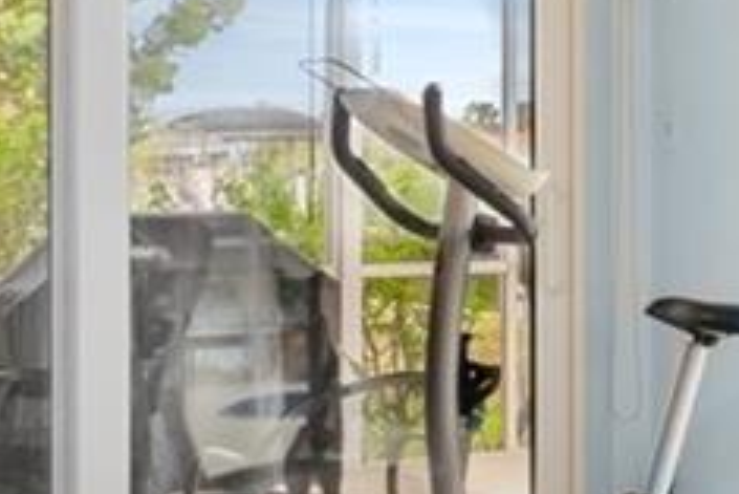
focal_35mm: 102
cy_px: 94
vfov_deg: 13.4
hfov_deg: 18.2
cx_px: 1053
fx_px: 2095
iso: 250
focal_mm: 10
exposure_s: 1/3
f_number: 8
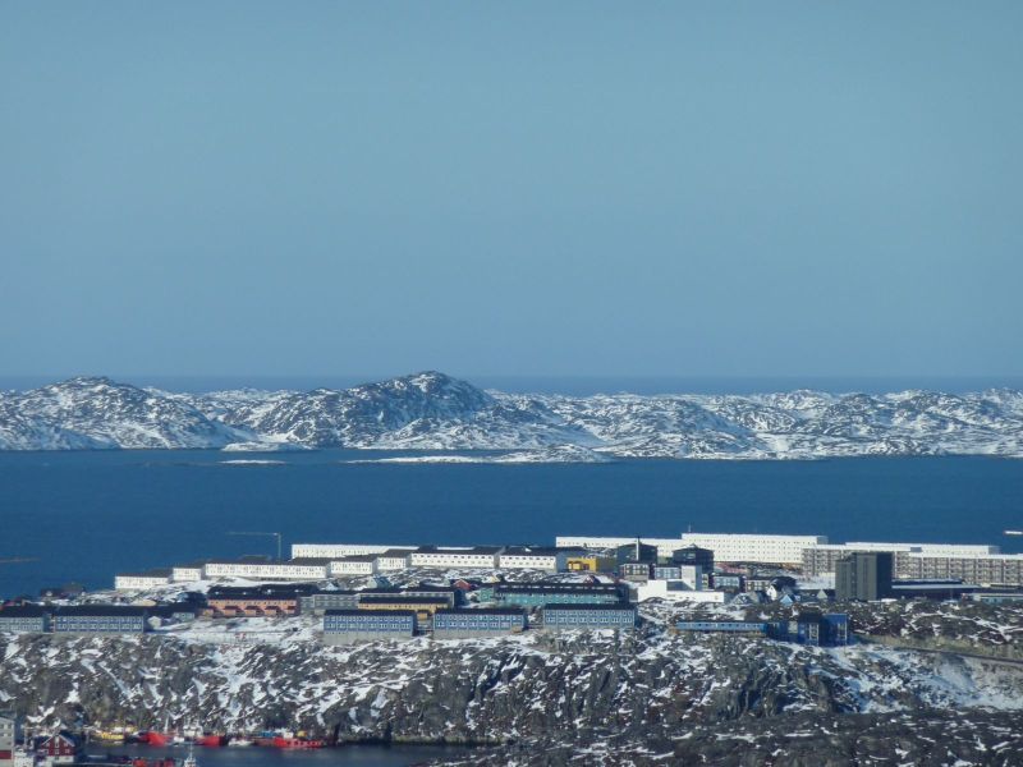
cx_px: 512
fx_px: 8866
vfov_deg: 5.0
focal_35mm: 300
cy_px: 384
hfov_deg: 6.6
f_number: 5.6
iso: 80
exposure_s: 1/640
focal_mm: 49.2
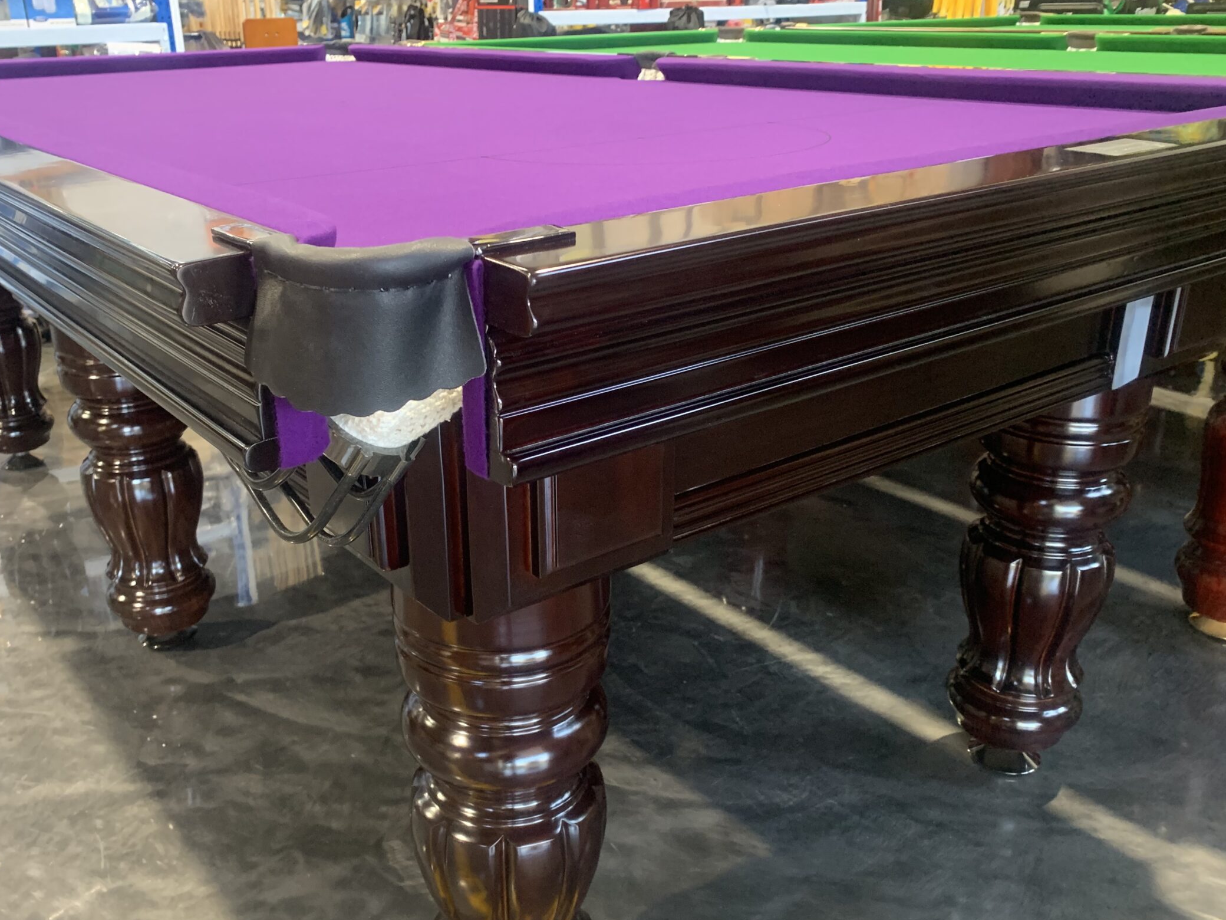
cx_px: 523
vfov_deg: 44.1
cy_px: 522
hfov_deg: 56.6
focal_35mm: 32
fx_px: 1133
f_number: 1.8
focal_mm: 4.25
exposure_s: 1/60
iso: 400
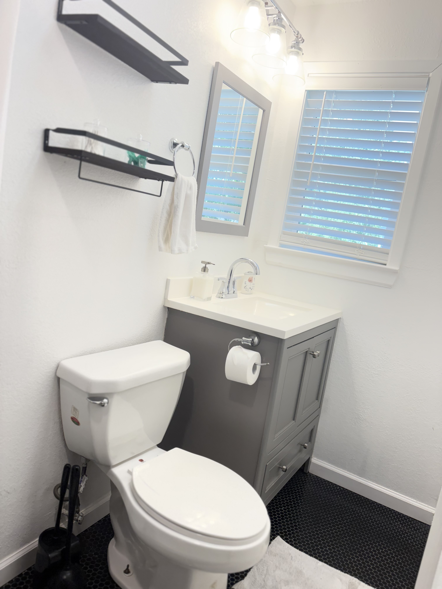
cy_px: 294
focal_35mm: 26
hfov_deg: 53.1
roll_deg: -9.2
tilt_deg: -8.5
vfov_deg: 67.3
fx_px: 443
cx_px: 221
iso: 200
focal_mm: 5.96
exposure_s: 1/120
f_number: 1.6
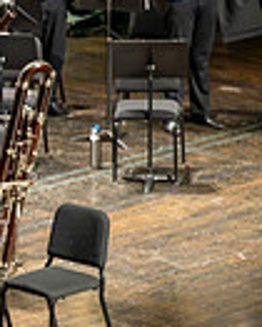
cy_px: 156
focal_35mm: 415
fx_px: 4018
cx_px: -409
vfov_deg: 4.7
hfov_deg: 3.7
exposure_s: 1/640
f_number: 2.8
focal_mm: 100
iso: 6400
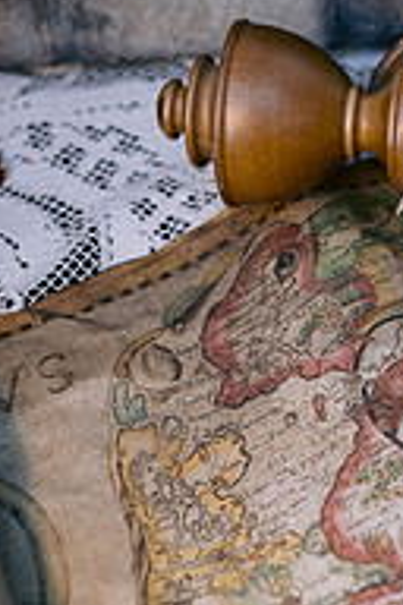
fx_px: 1964
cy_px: 306
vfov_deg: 17.5
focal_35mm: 117
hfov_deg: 11.6
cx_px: 419
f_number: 2.8
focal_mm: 50
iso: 400
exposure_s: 1/100
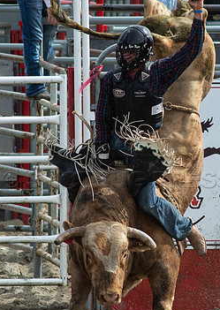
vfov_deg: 1.8
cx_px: 157
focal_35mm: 1102
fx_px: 9684
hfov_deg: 1.3
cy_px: 193
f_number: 4
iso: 1000
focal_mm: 300
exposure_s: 1/8000
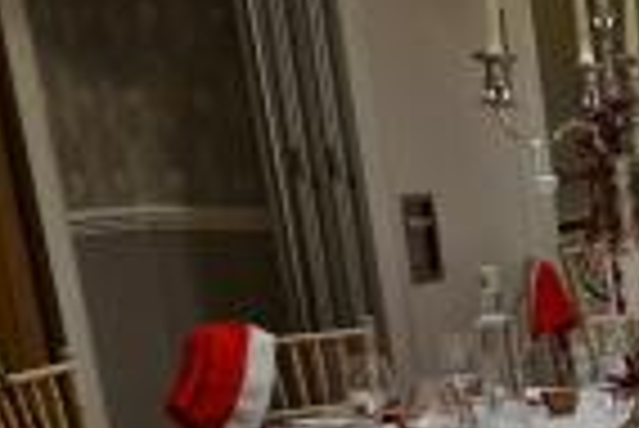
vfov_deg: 11.8
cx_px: 1274
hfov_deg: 15.3
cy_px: 766
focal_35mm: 108
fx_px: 1919
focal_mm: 6.4
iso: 800
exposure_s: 1/100
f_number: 1.8
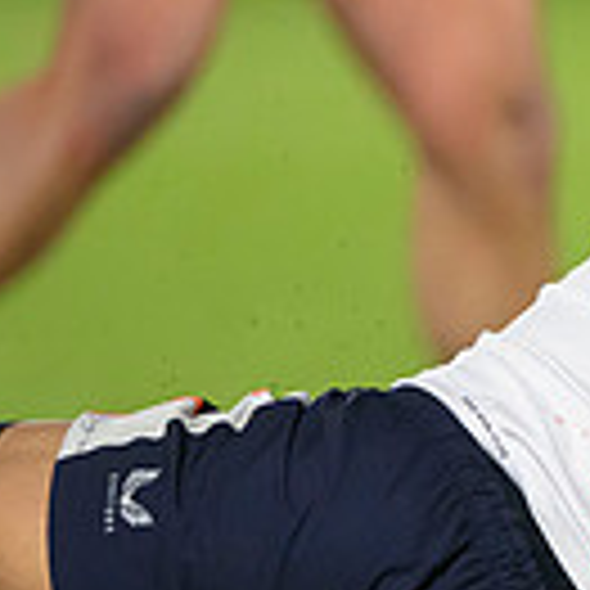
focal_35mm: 2069
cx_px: 1636
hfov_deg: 0.8
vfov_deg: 0.8
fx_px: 39897
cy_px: 352
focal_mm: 400
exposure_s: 1/1000
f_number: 3.2
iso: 4000
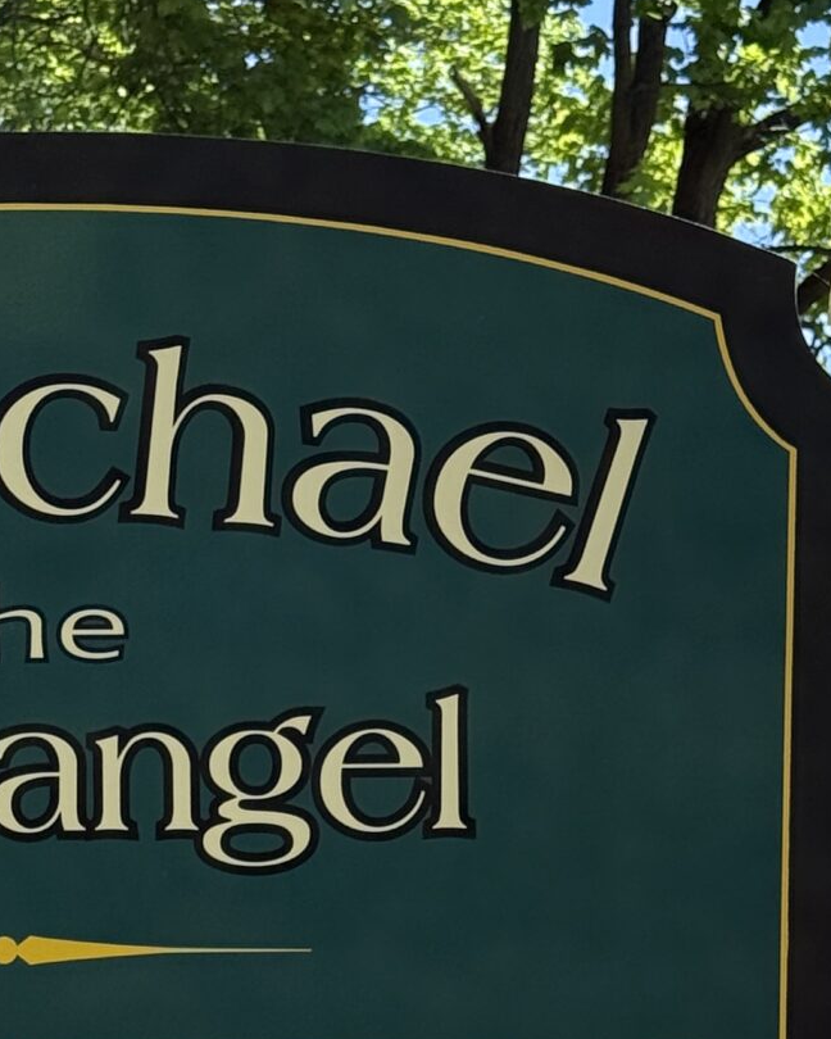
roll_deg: +0.4
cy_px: 1443
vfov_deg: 12.5
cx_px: 36
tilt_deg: +0.0
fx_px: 4550
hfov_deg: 10.4
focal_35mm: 148
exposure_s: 1/2273
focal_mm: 6.76
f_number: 1.78
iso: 80
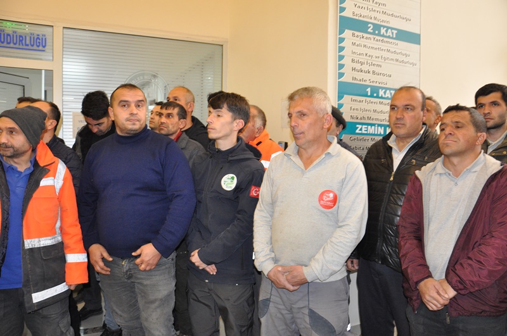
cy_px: 168
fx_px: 380
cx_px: 254
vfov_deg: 47.8
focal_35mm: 27
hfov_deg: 67.5
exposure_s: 1/60
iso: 1600
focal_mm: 18
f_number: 5
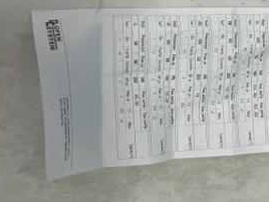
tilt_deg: -67.2
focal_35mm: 62
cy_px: 14
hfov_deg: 28.4
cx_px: 295
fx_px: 482
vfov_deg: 23.0
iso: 40
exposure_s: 1/100
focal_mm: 4.2
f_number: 1.6
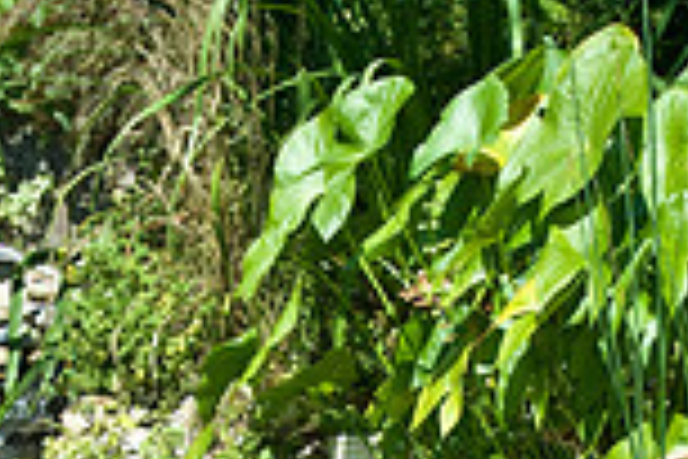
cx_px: 286
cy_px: 932
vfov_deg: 11.6
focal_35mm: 106
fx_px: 2026
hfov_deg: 19.3
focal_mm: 24
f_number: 6.3
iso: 100
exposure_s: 1/60
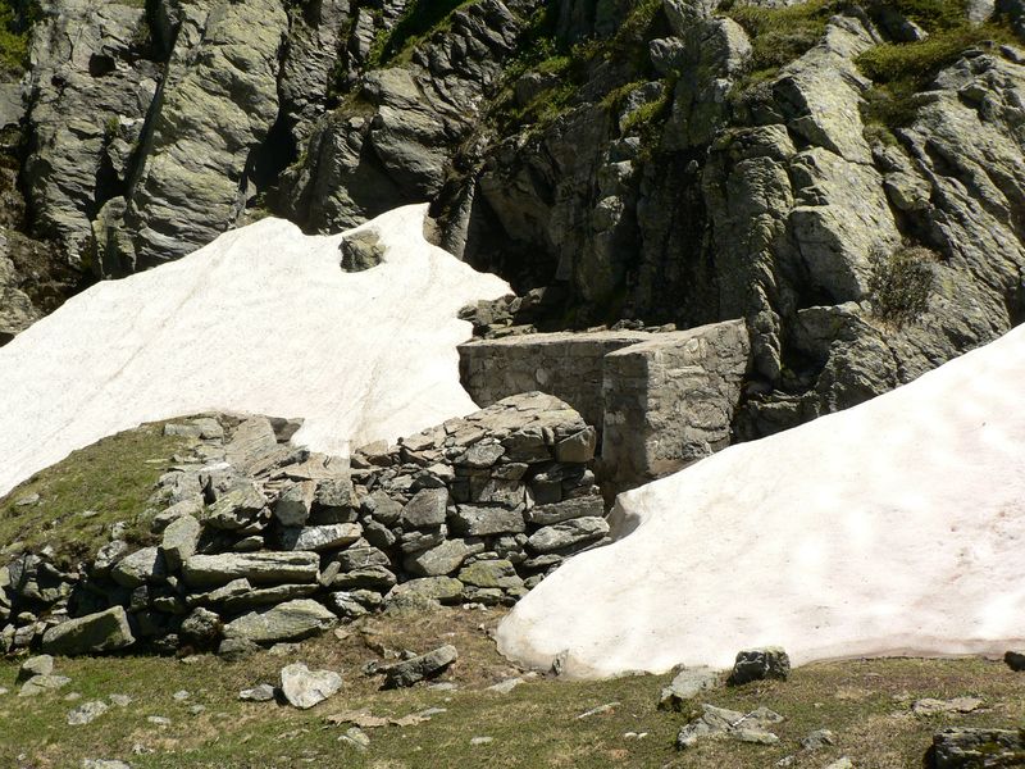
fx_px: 1066
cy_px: 384
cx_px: 512
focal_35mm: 36
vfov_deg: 39.7
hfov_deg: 51.4
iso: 80
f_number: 4.5
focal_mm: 6
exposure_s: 1/400
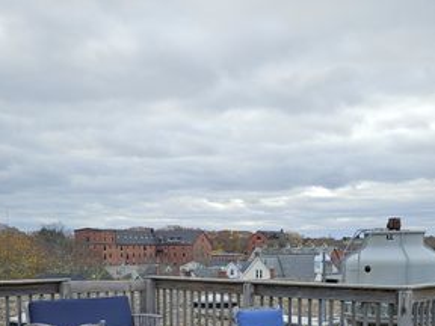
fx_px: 603
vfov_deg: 28.9
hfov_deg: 39.6
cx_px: 246
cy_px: 300
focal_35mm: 48
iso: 25
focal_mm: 5.4
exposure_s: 1/838
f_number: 1.8
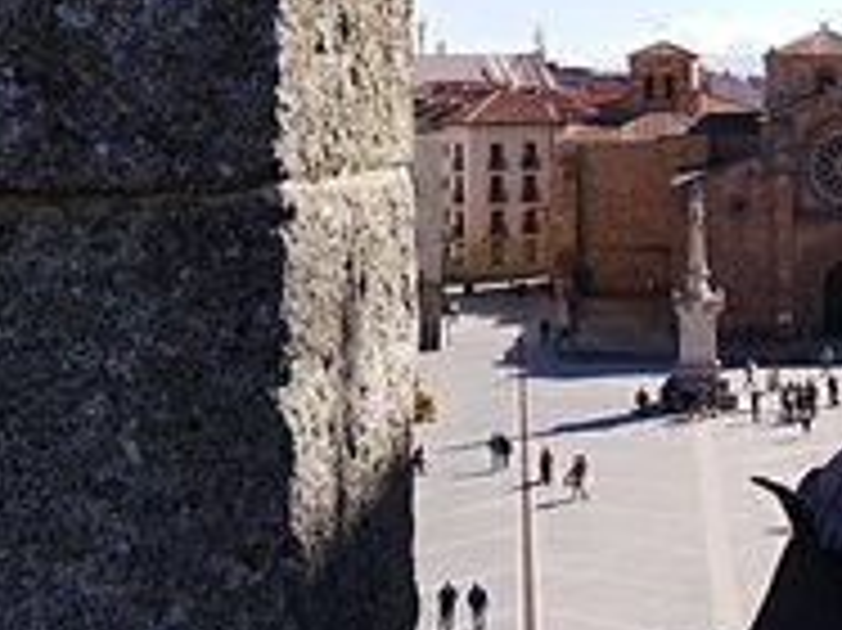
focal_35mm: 89
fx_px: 2163
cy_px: 7
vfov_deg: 16.3
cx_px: 851
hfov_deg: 21.2
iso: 100
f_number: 2.2
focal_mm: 3.83
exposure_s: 1/1137
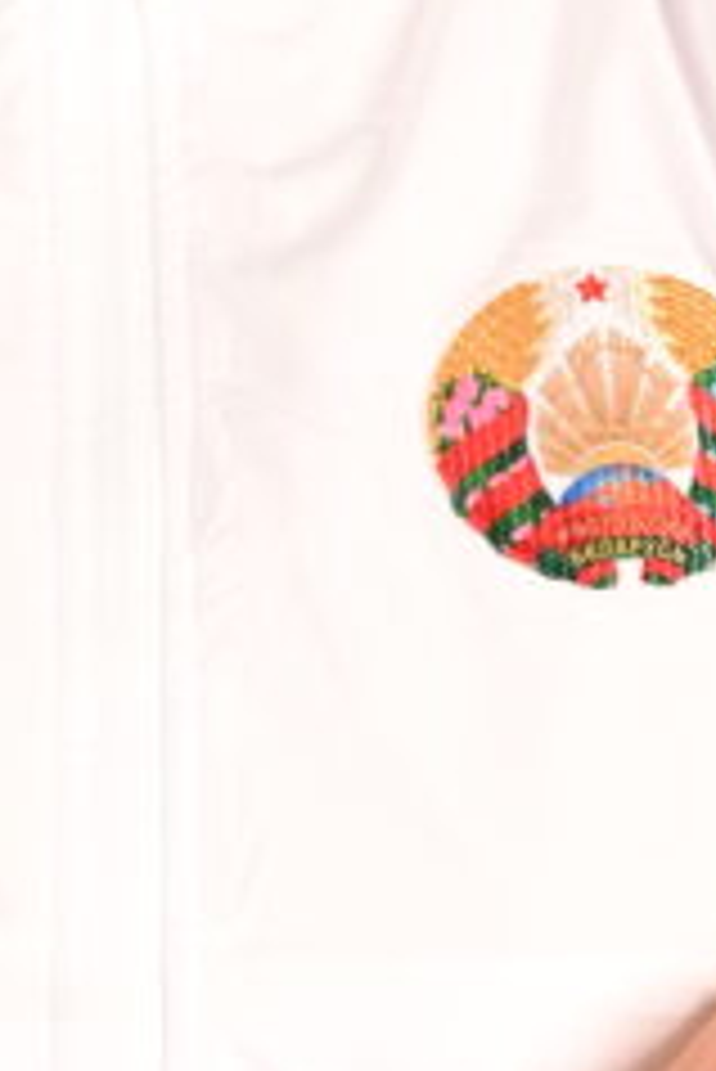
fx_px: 6047
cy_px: 374
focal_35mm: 203
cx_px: 63
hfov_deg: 6.8
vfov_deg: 10.1
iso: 500
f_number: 4.8
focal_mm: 42
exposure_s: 1/60
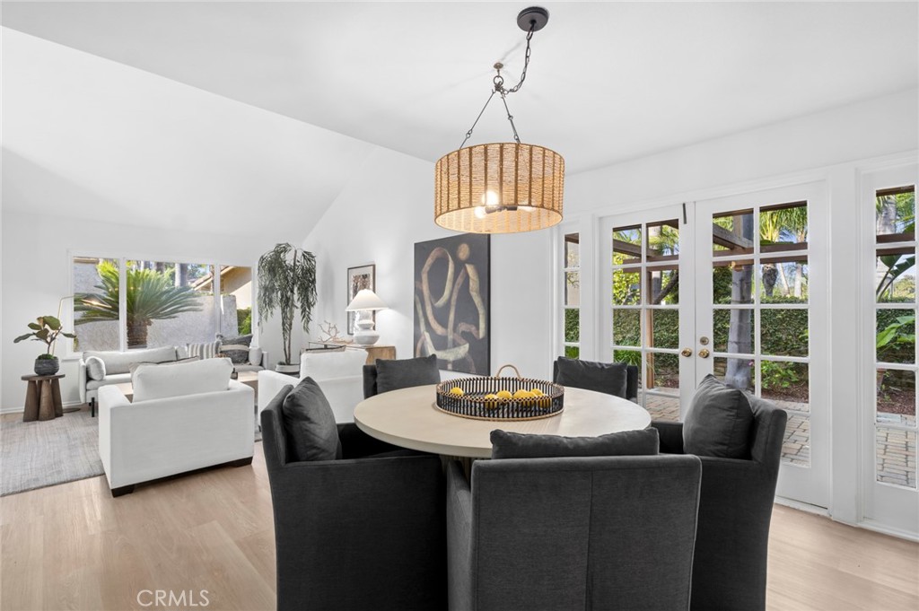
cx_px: 460
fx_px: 408
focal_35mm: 16
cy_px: 306
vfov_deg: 73.7
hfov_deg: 96.8
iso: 250
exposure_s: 1/8
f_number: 9
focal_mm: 16
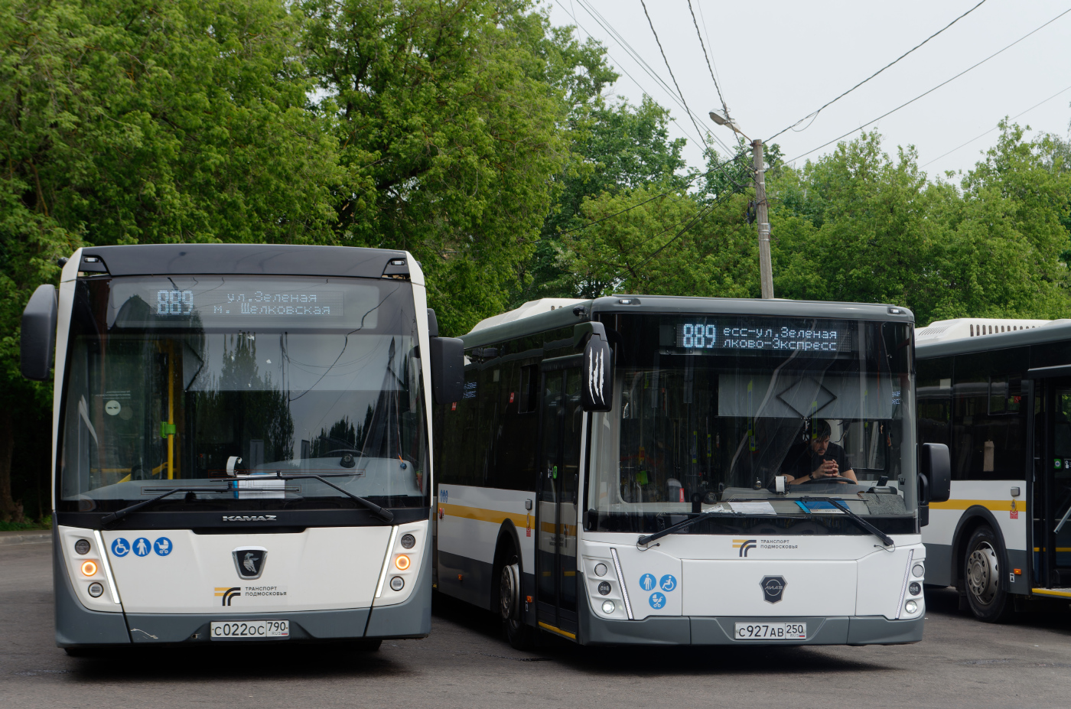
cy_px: 354
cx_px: 536
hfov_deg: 28.1
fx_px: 2137
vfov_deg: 18.8
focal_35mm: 72
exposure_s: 1/250
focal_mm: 48
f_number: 8
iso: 200
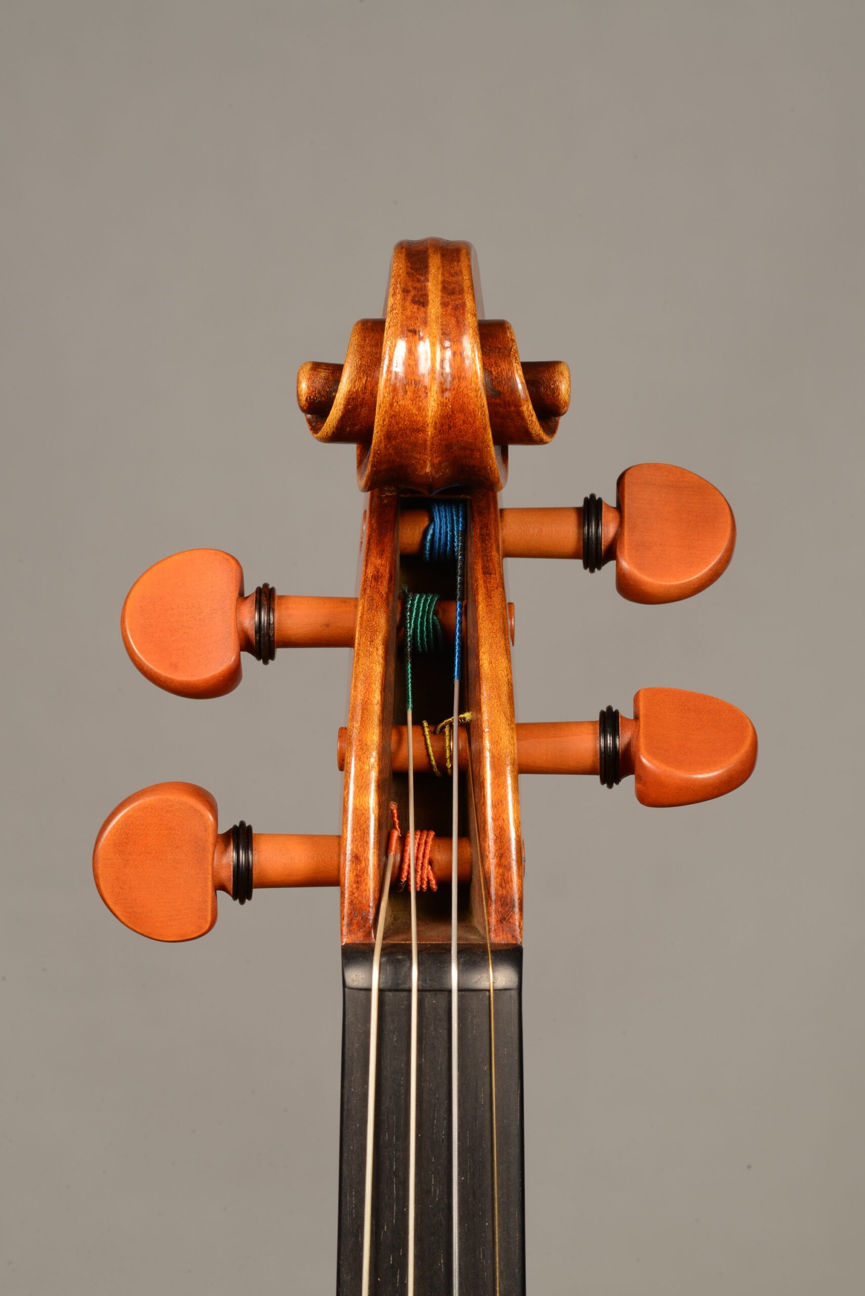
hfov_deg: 13.1
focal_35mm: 105
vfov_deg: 19.4
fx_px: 3781
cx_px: 432
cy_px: 648
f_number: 22
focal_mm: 105
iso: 100
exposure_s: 1
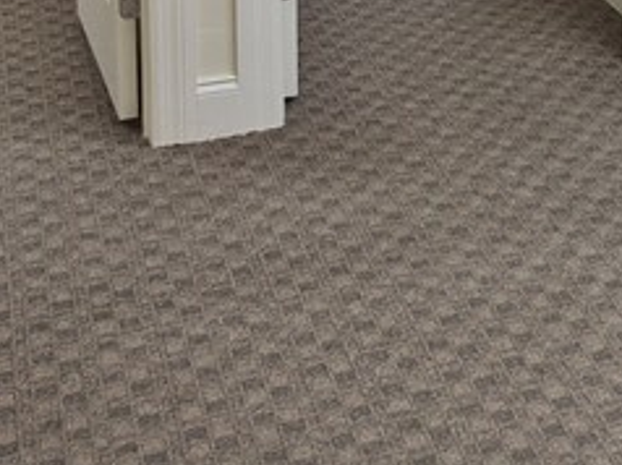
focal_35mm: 99
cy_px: -313
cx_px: 957
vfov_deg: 13.7
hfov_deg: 17.6
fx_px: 1777
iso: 64
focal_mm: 5.4
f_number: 1.8
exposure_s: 1/120
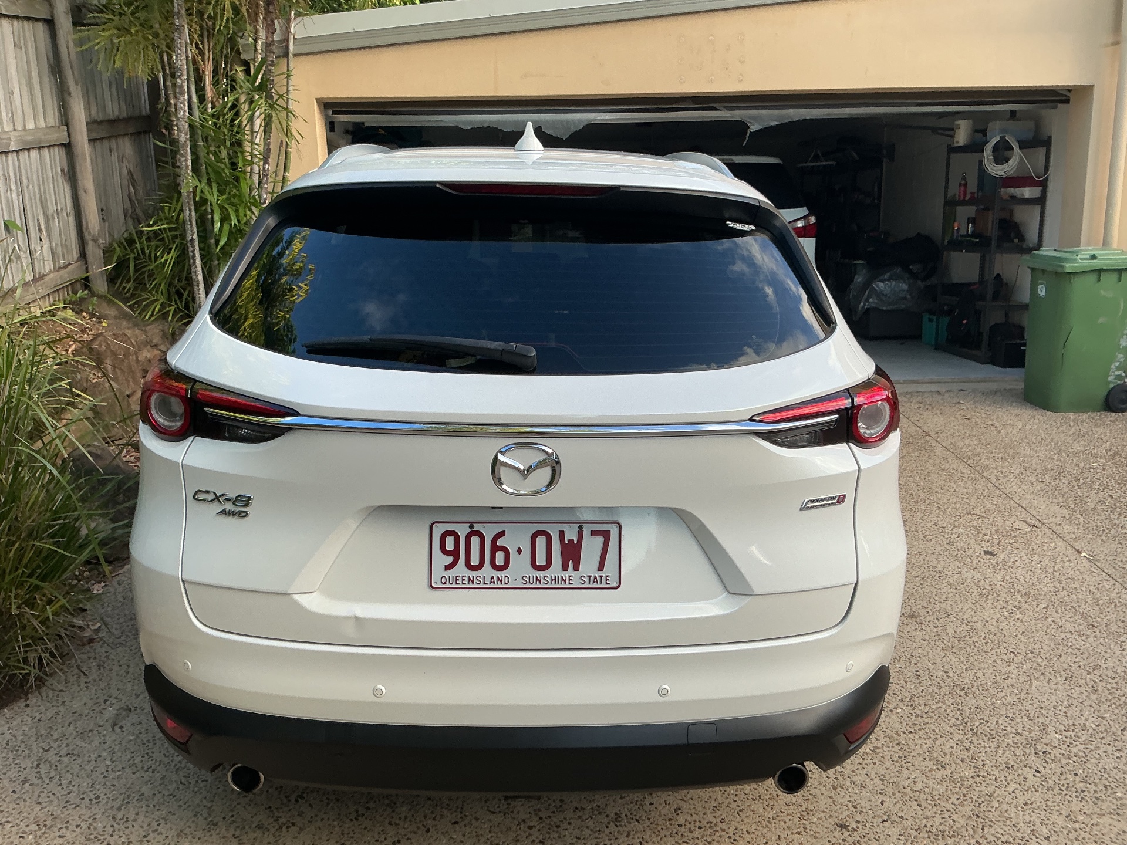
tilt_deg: -9.3
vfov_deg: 48.2
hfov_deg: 61.7
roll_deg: +0.7
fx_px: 944
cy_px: 422
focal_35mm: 29
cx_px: 564
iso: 20
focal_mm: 3
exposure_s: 1/217
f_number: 1.8
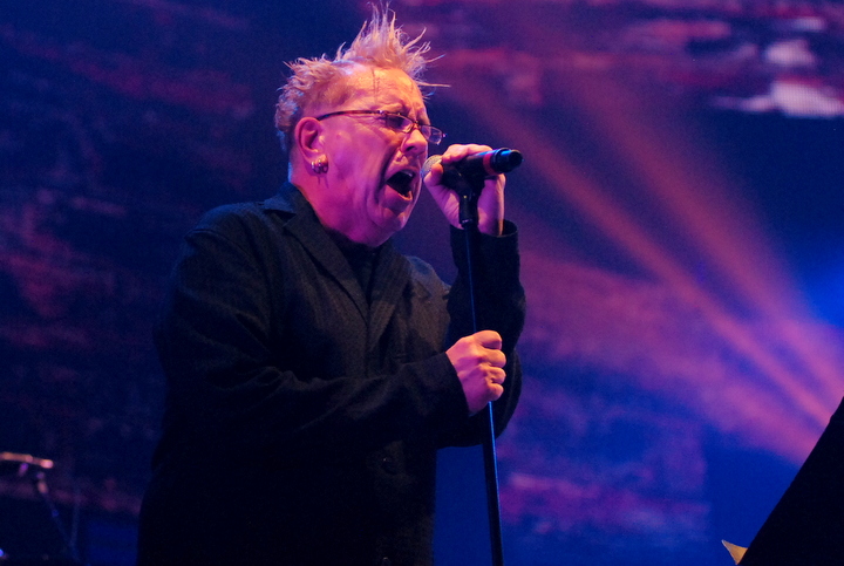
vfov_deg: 11.5
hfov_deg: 17.0
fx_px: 2819
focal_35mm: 120
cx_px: 422
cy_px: 283
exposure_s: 1/500
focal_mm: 80
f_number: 2.8
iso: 1600
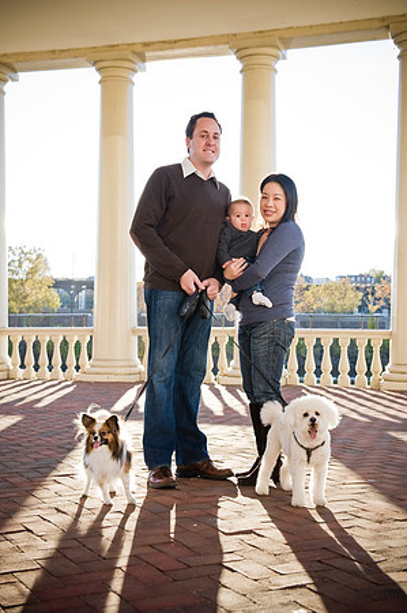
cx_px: 204
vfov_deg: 41.2
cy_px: 306
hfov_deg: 28.0
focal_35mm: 48
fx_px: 816
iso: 400
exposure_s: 1/320
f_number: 4.5
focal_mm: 48
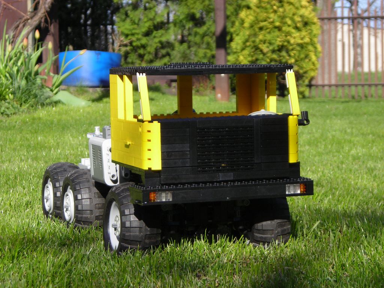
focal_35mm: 116
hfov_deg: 17.0
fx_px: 1287
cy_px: 144
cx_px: 192
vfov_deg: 12.8
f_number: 5.3
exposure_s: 1/157
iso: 50
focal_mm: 19.2
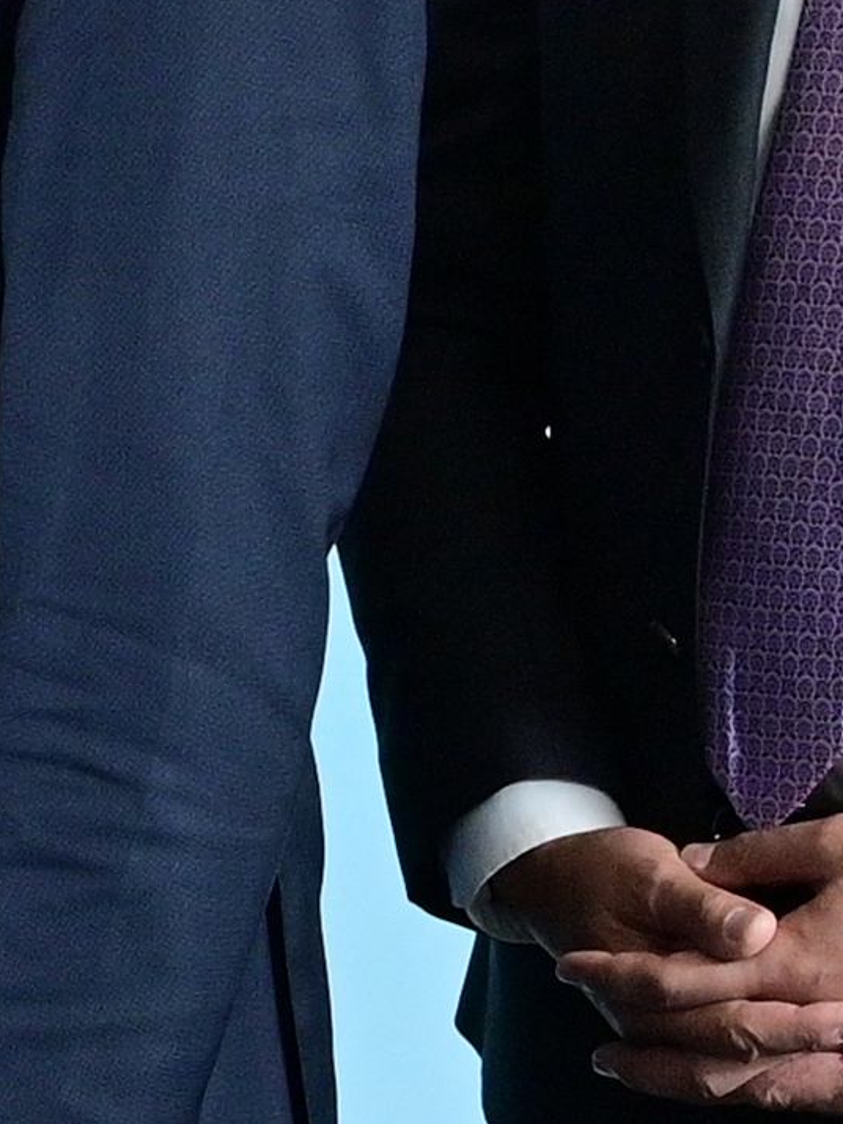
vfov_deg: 8.1
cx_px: -1692
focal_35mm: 244
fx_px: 7925
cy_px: 679
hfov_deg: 5.7
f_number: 5.6
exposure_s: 1/160
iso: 640
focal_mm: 30
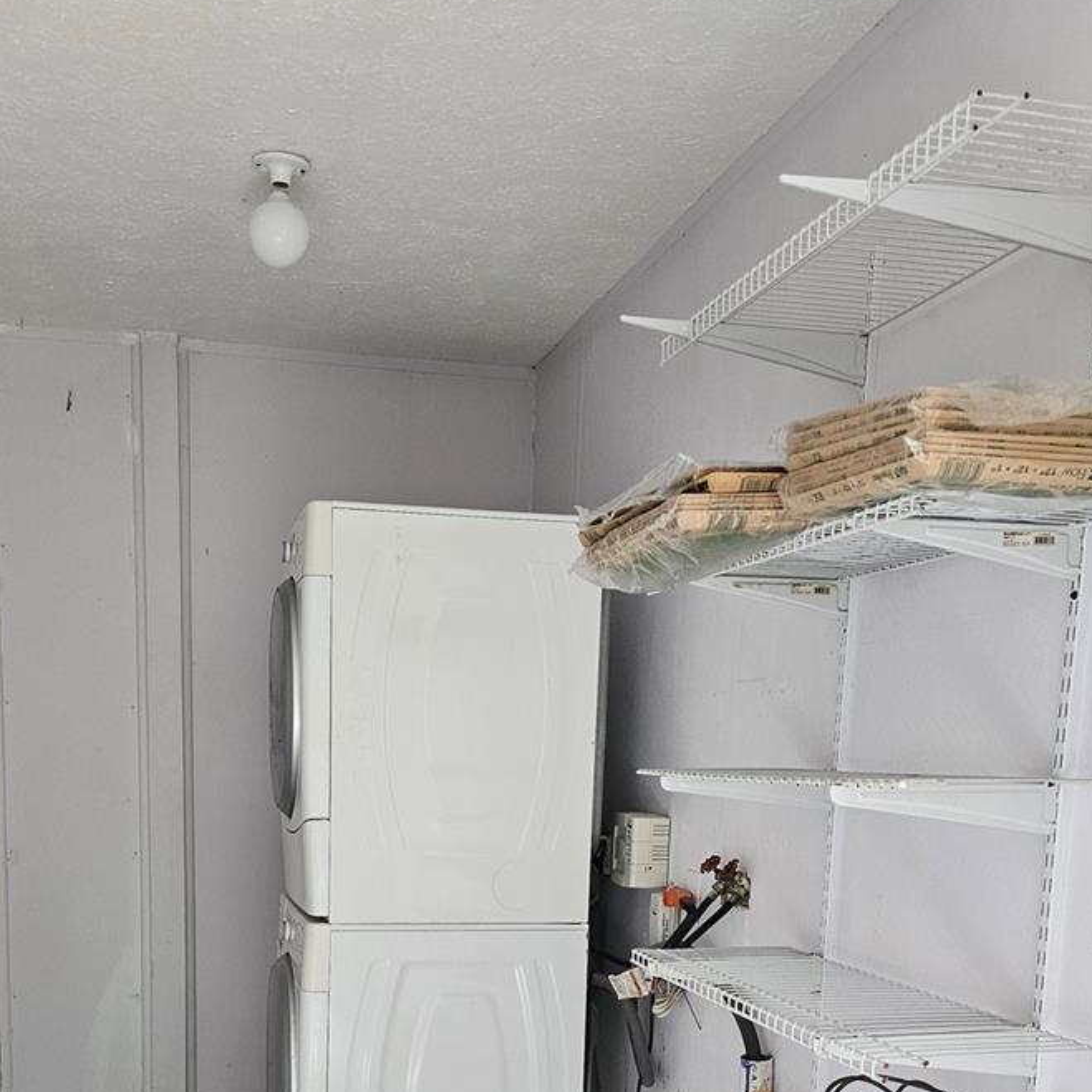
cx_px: 467
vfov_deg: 42.0
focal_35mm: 37
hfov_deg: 44.8
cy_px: 943
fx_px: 1321
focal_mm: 6.3
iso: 250
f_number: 1.7
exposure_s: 1/120
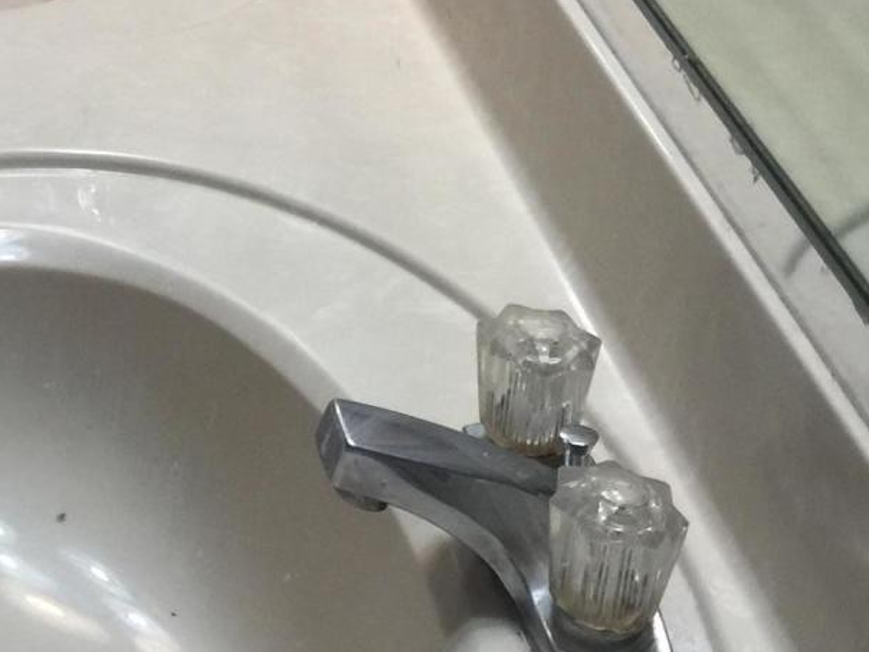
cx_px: -52
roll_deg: -3.4
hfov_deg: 19.7
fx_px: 2410
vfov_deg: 14.3
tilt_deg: -19.8
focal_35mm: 96
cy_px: -338
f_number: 2.2
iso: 40
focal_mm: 4.15
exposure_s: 1/30
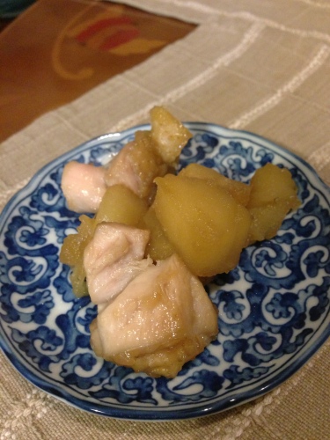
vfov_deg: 55.4
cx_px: 165
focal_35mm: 33
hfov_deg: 42.9
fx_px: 419
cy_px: 220
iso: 500
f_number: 2.4
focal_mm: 4.13
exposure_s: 1/15
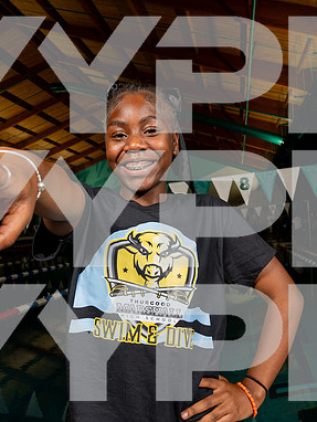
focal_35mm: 35
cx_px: 138
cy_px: 209
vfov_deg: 52.6
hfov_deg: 40.7
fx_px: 427
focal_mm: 24
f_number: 7.1
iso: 500
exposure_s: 1/125
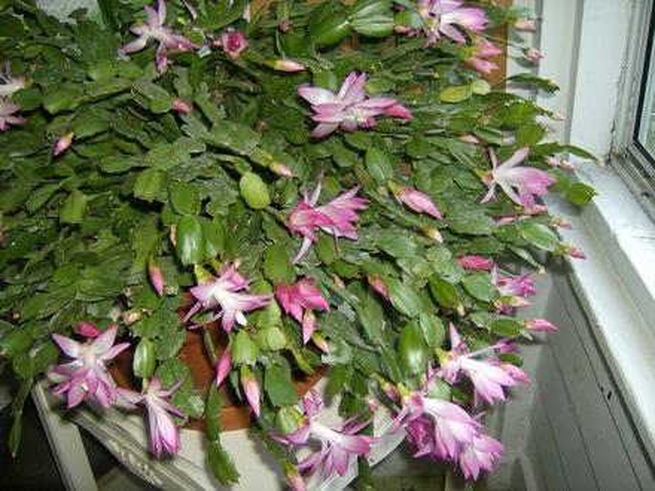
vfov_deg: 39.7
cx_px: 328
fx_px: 681
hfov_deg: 51.4
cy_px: 246
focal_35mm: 36
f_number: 2.8
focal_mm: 6
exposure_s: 1/60
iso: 200
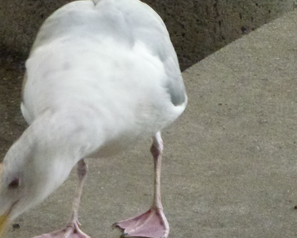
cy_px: 220
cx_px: 62
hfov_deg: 4.0
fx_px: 4227
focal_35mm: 481
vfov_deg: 3.2
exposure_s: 1/60
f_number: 5.4
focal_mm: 32.6
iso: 800
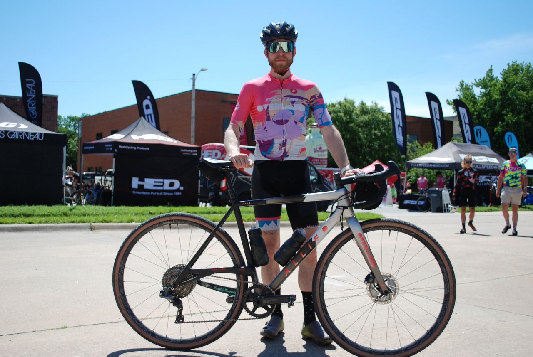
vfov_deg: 34.4
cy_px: 178
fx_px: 579
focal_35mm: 39
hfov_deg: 49.5
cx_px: 266
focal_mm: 26
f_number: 4.5
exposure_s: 1/500
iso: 100
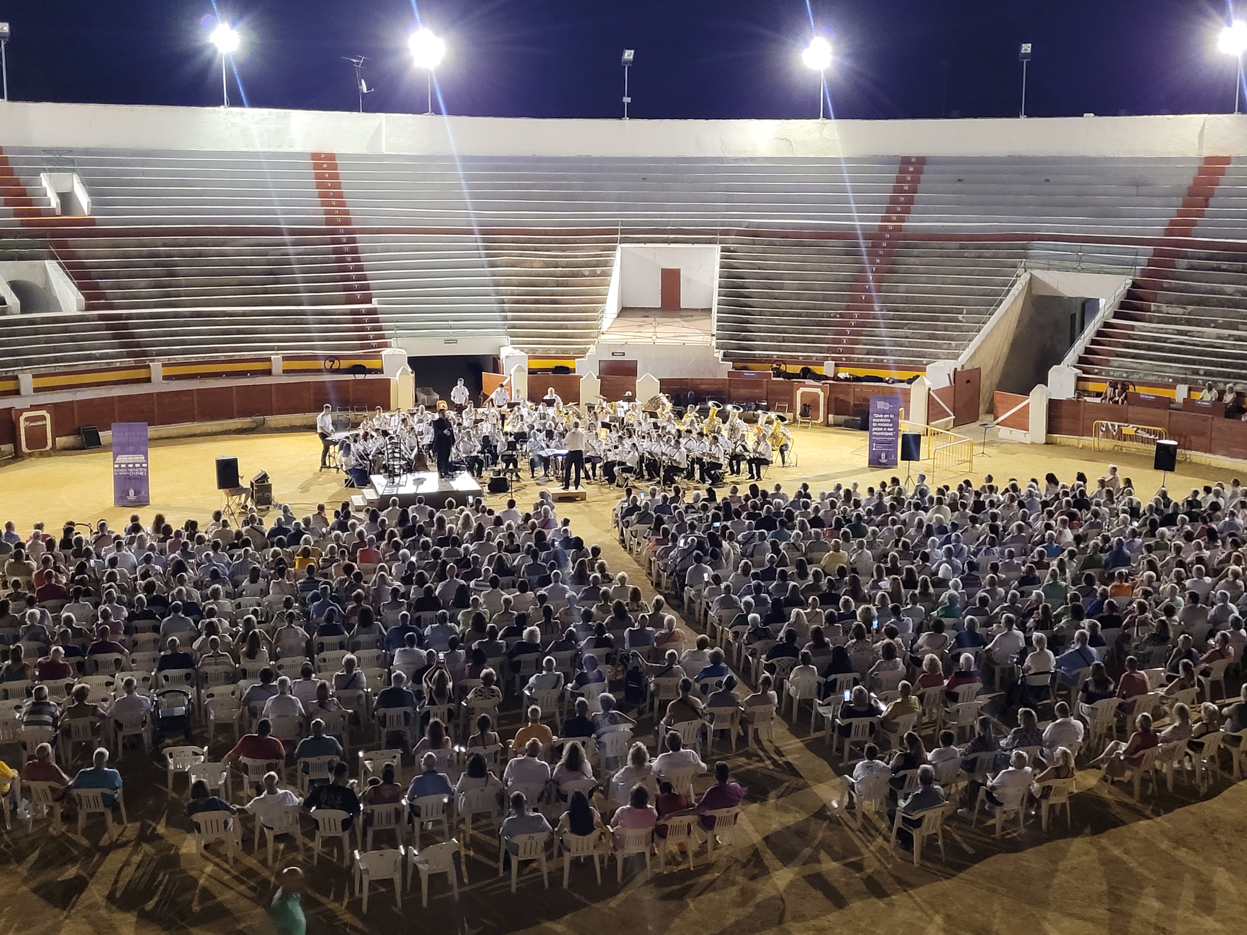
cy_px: 468
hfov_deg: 67.3
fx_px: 937
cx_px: 624
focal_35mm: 26
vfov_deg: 53.1
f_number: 1.8
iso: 640
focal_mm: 5.4
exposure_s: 1/50
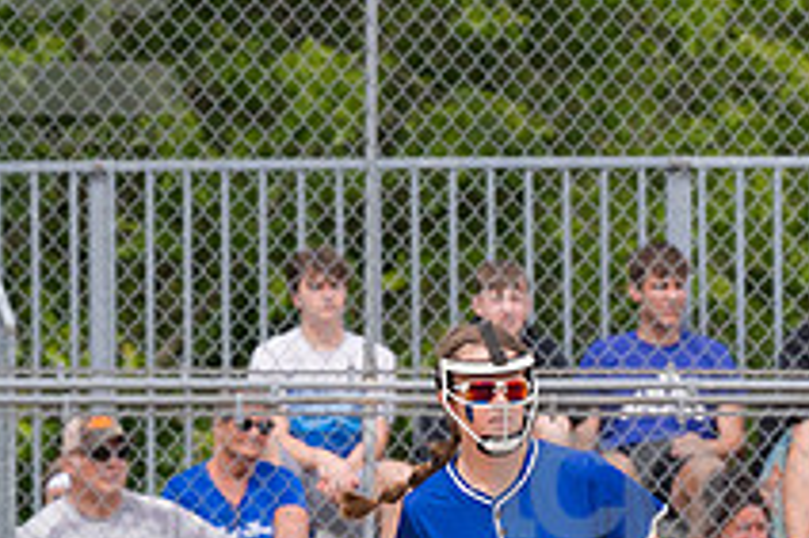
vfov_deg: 1.7
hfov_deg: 2.5
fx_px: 18435
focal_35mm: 821
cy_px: 538
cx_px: 607
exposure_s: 1/1600
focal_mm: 200
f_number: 5.6
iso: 320
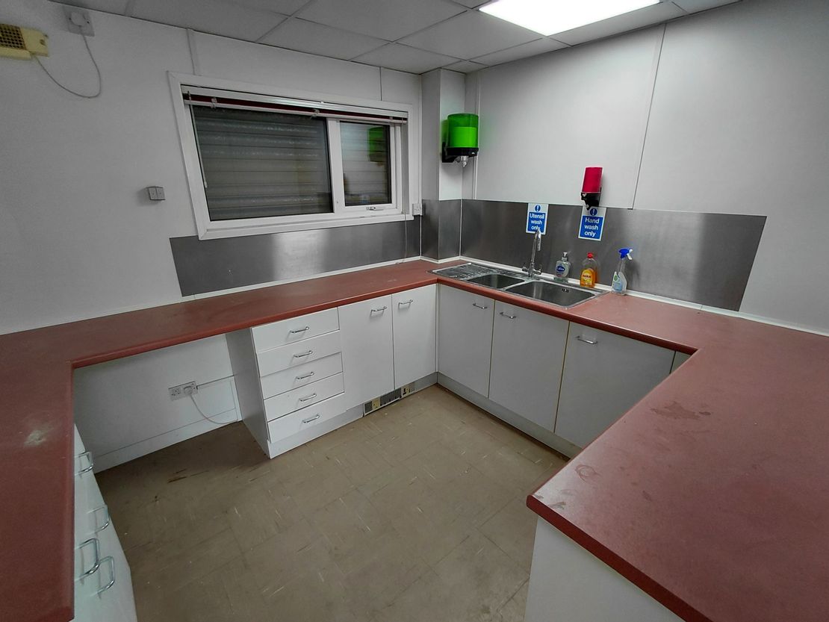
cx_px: 414
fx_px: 383
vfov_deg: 78.1
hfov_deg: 94.5
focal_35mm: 16
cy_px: 311
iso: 64
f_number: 2.2
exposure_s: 1/50
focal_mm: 1.64
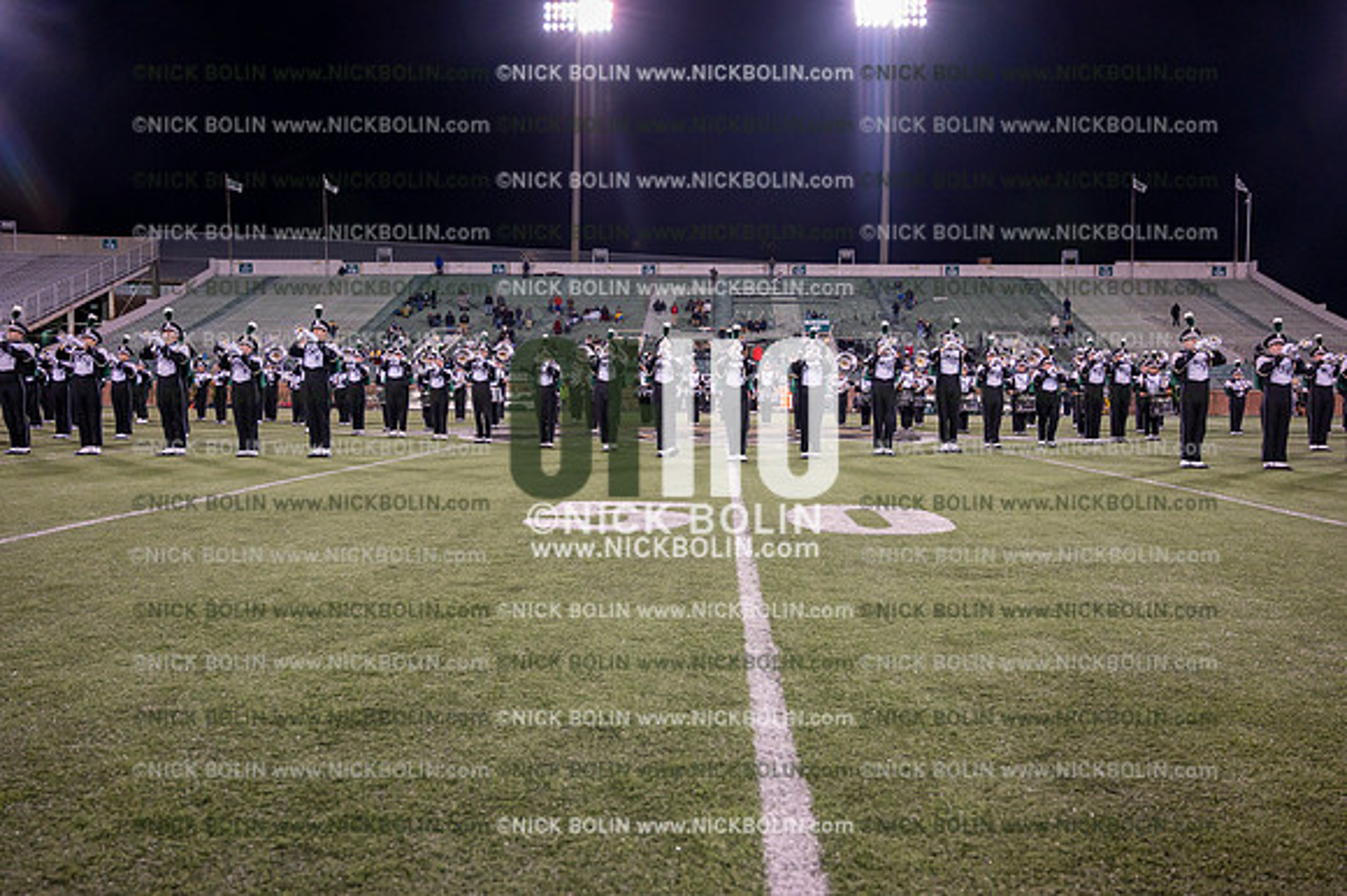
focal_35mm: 28
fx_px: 1066
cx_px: 674
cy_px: 448
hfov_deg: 64.6
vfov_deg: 45.6
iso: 3200
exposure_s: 1/640
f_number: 4
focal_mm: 28.5
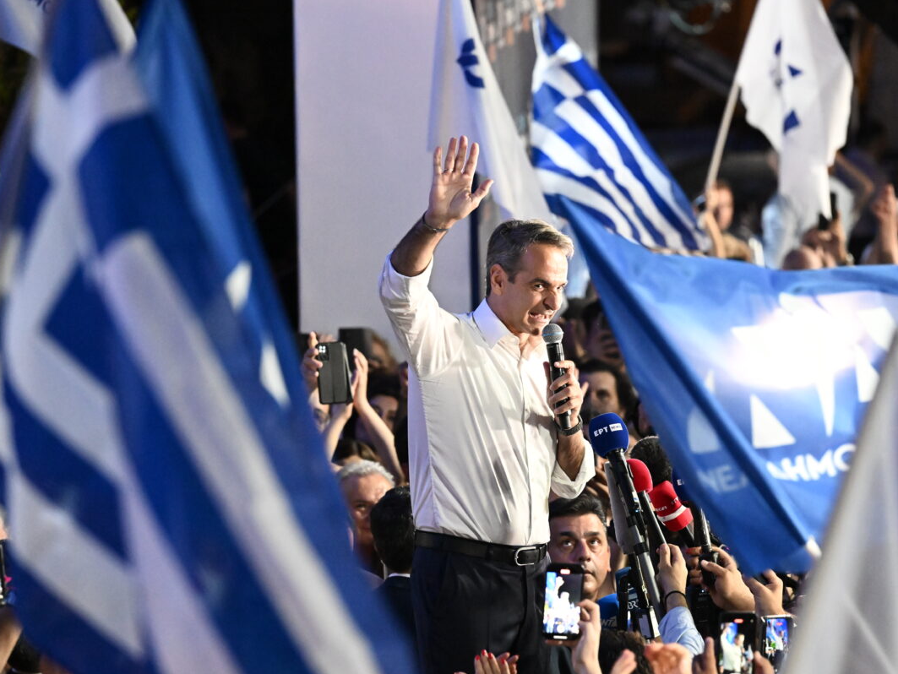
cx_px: 446
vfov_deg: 6.9
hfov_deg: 9.1
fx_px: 5631
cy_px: 337
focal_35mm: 217
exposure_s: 1/320
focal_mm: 200
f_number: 4.5
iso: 12800
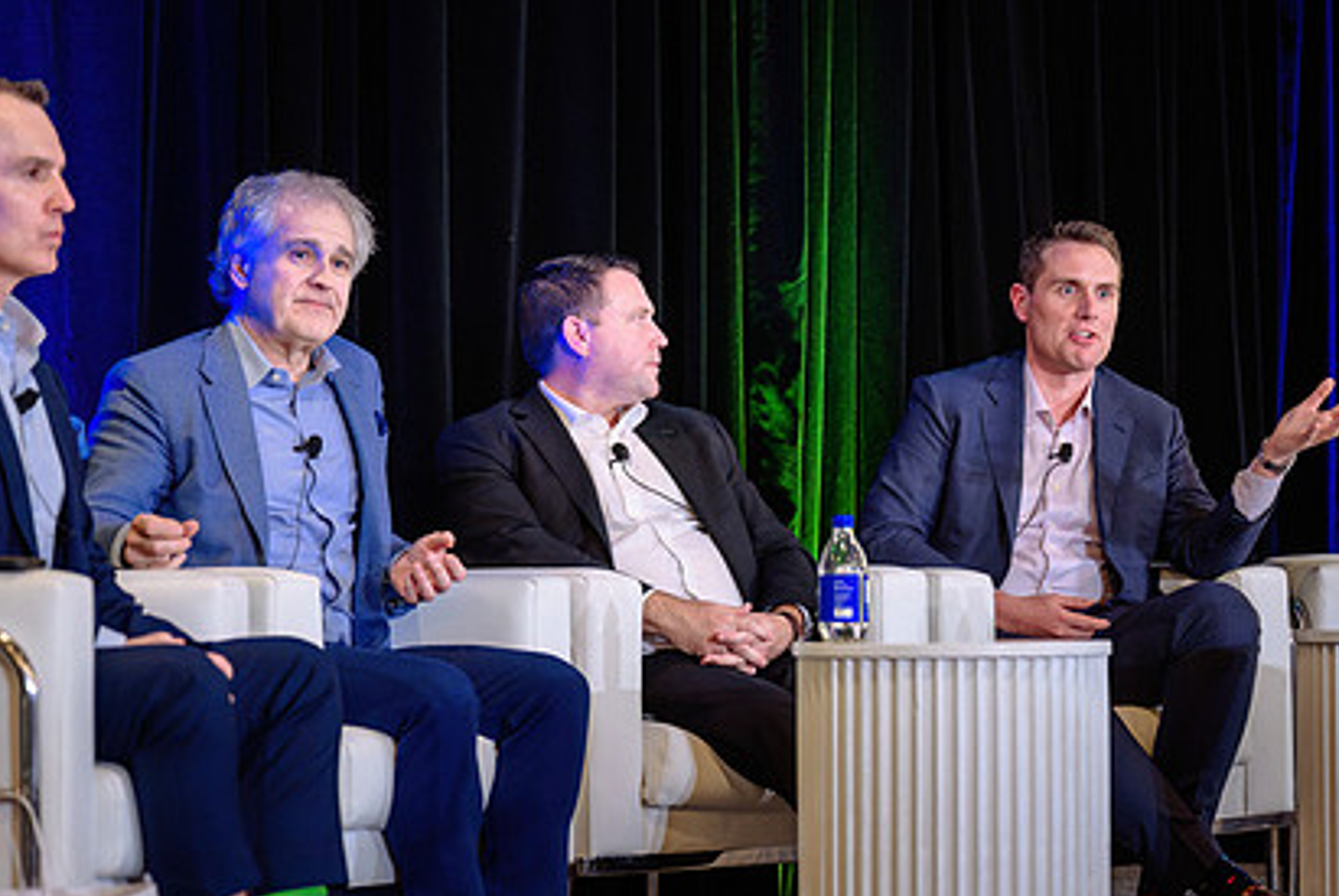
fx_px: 4058
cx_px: 576
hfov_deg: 18.7
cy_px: 618
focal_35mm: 109
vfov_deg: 12.6
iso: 1000
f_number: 2.8
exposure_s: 1/125
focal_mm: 70
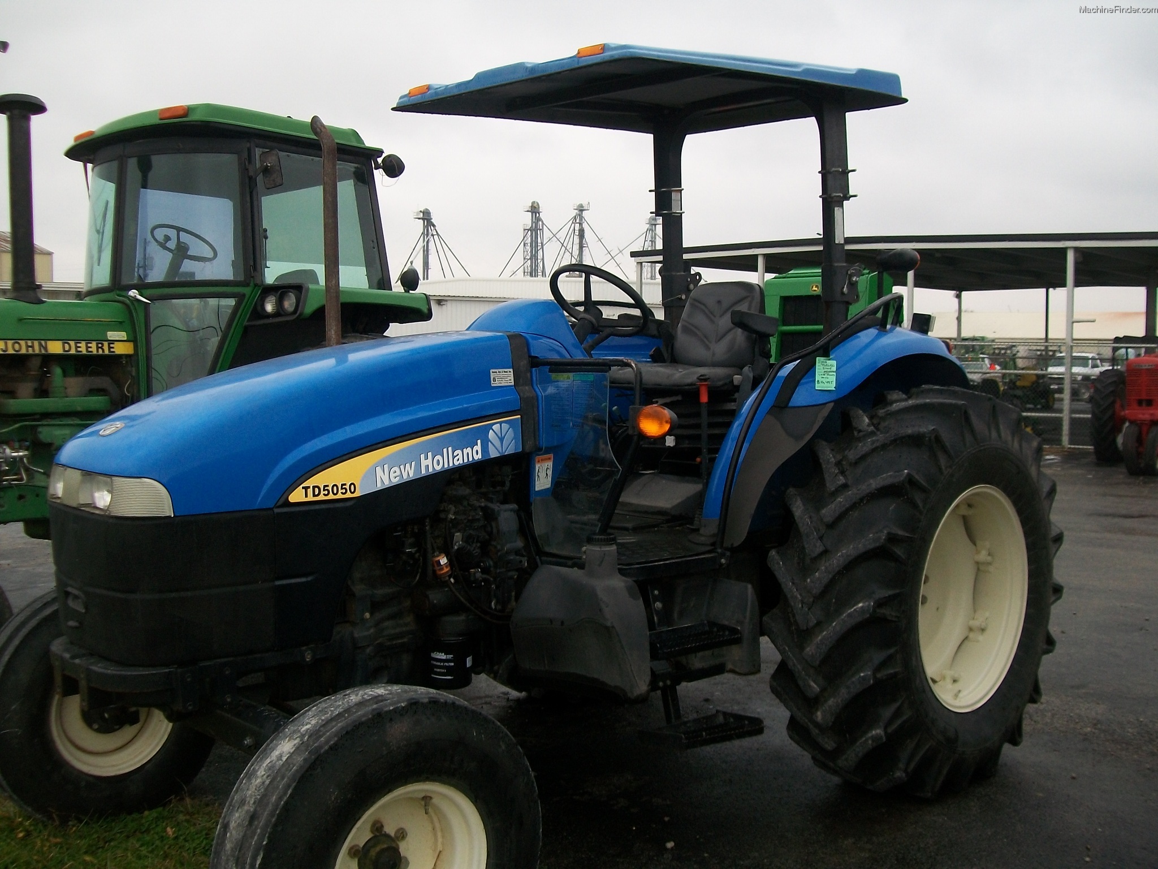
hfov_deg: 51.4
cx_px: 579
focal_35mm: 36
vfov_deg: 39.7
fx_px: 1204
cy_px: 434
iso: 80
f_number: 2.7
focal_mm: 6
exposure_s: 1/160
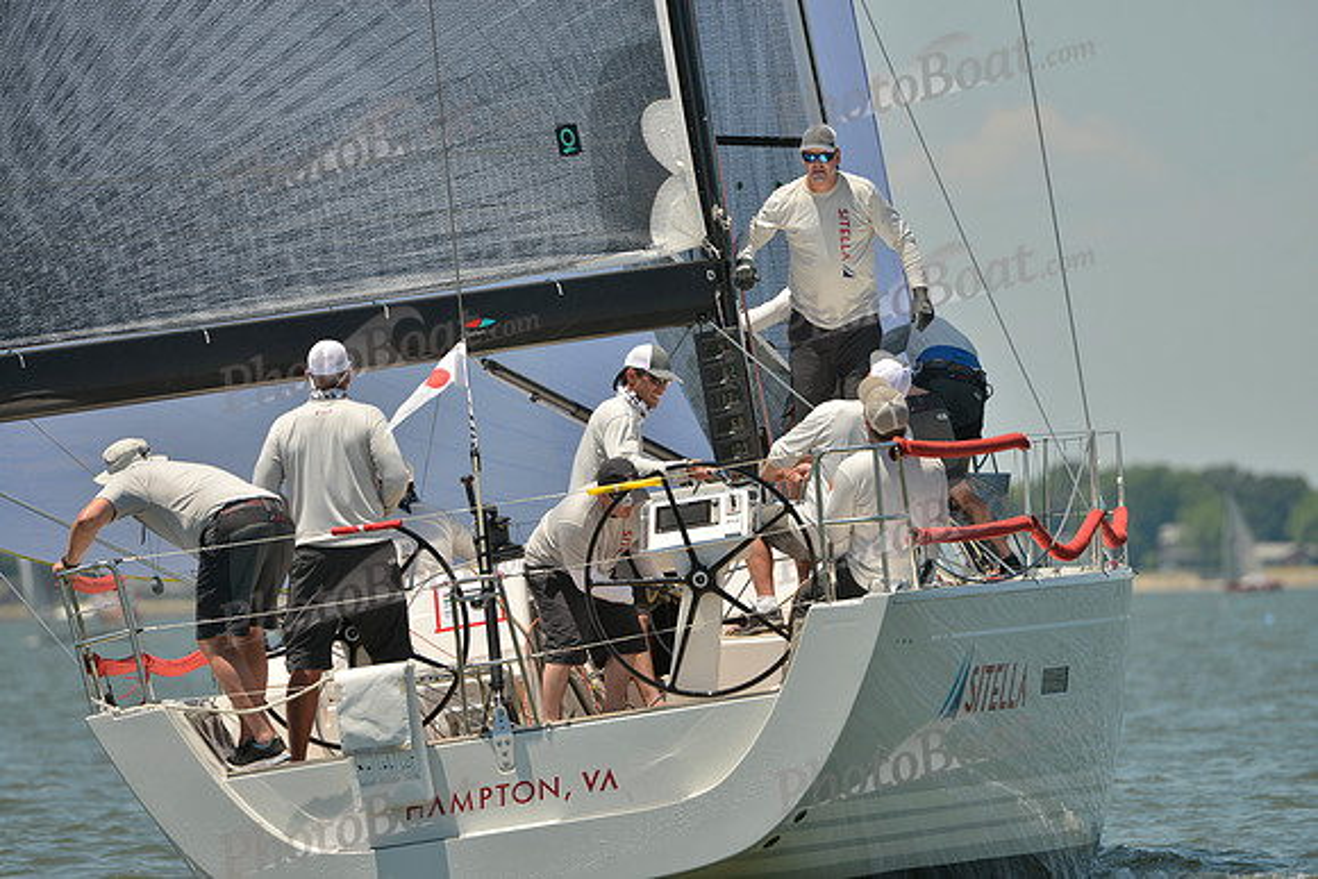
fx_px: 14647
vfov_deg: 3.4
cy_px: 440
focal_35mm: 400
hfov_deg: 5.2
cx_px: 659
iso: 200
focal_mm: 400
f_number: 6.3
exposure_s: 1/1250
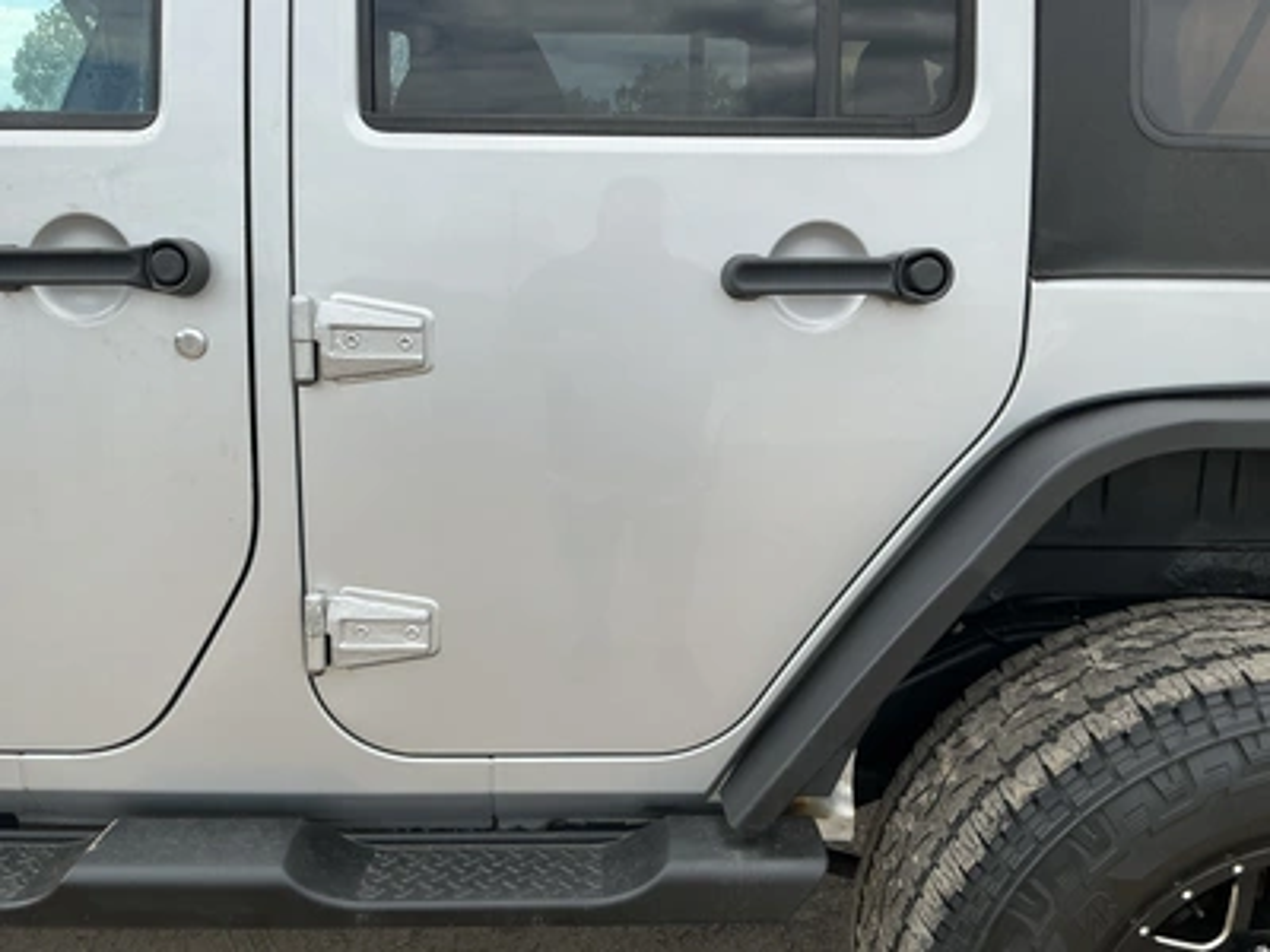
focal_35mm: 28
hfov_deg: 63.4
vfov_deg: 49.7
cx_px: 635
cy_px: 476
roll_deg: -3.2
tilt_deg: -11.6
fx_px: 1027
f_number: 1.8
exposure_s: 1/1168
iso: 25
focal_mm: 3
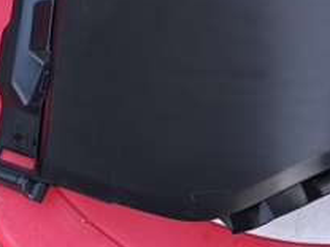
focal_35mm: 74
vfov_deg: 18.2
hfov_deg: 25.7
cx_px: 282
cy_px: -95
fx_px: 705
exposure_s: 1/50
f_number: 1.8
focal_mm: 5.59
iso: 640
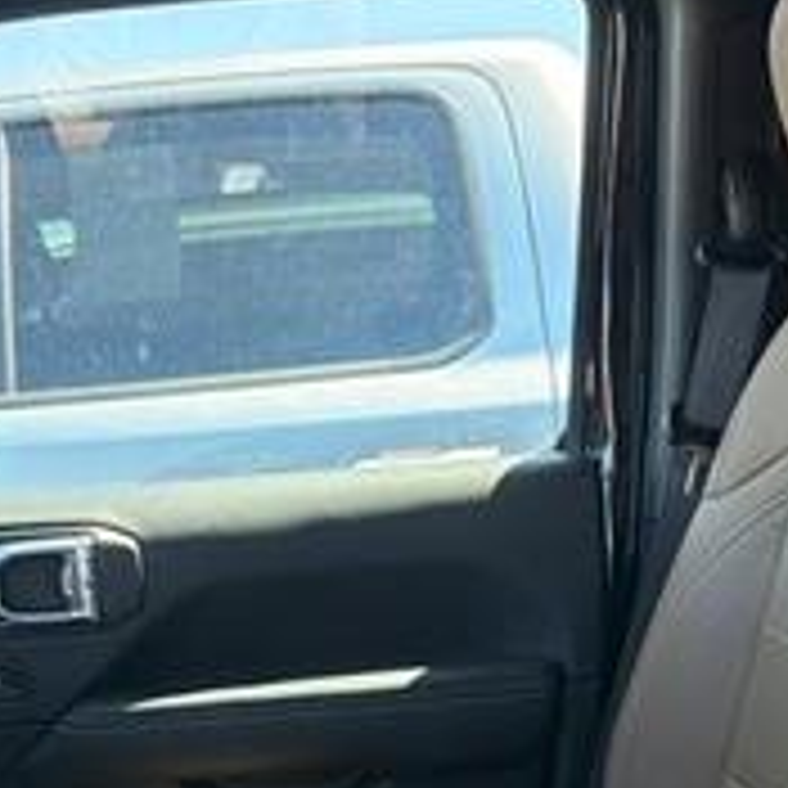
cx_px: 306
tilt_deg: -14.5
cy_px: 793
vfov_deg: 26.6
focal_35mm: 61
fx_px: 1571
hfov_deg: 28.1
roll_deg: -0.3
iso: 200
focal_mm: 6.76
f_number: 1.78
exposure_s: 1/235
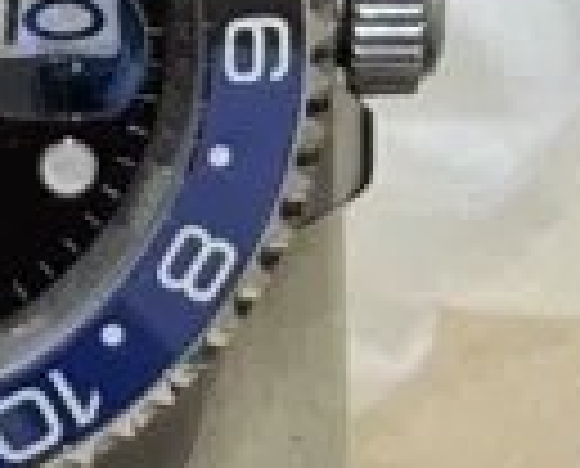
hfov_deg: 7.5
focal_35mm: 251
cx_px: -396
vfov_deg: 6.1
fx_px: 4322
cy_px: -140
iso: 25
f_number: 1.6
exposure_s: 1/139
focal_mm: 5.96
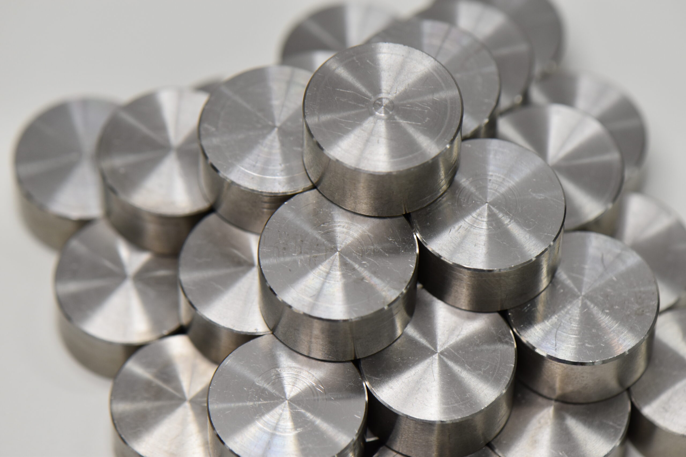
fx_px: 2430
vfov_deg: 10.8
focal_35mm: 128
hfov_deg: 16.1
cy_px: 228
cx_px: 343
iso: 400
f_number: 7.1
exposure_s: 1/125
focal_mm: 85
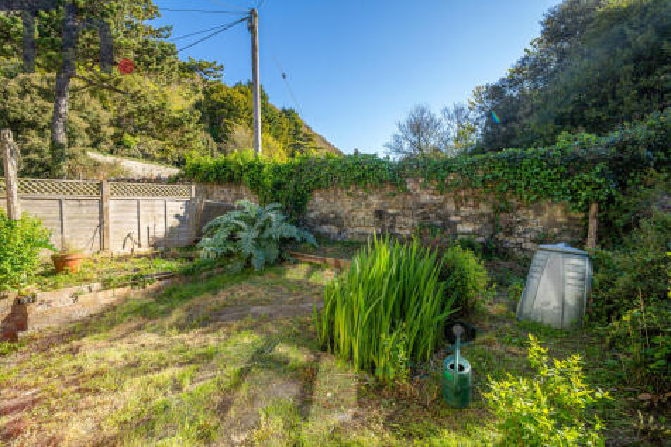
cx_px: 336
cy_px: 224
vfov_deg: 73.7
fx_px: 298
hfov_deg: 96.8
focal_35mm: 16
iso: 80
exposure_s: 1/100
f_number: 6.3
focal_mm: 16
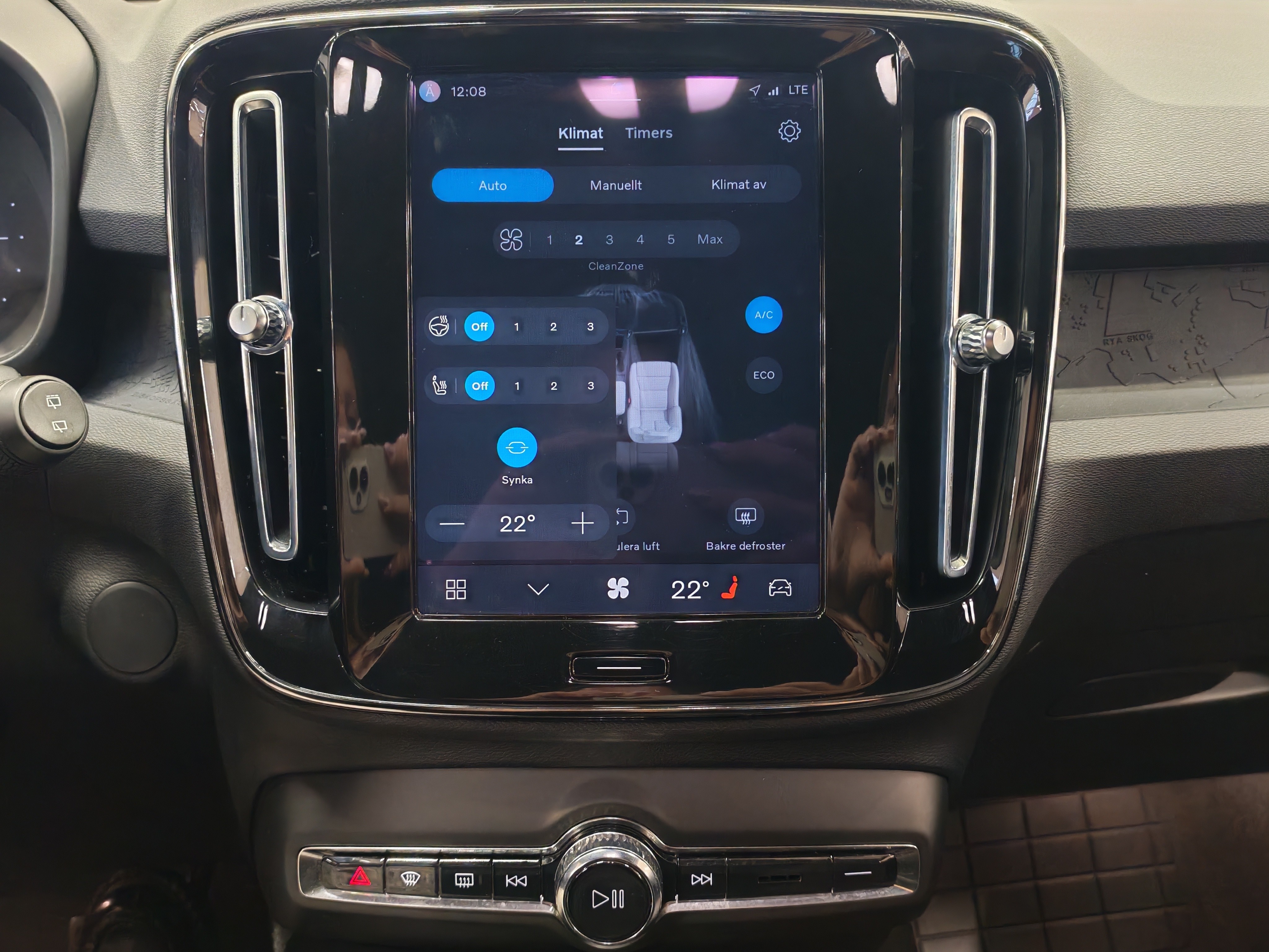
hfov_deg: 56.8
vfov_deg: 44.2
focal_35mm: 32
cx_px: 634
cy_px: 476
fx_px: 1173
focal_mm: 6.12
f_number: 1.9
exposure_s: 1/50
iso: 2500
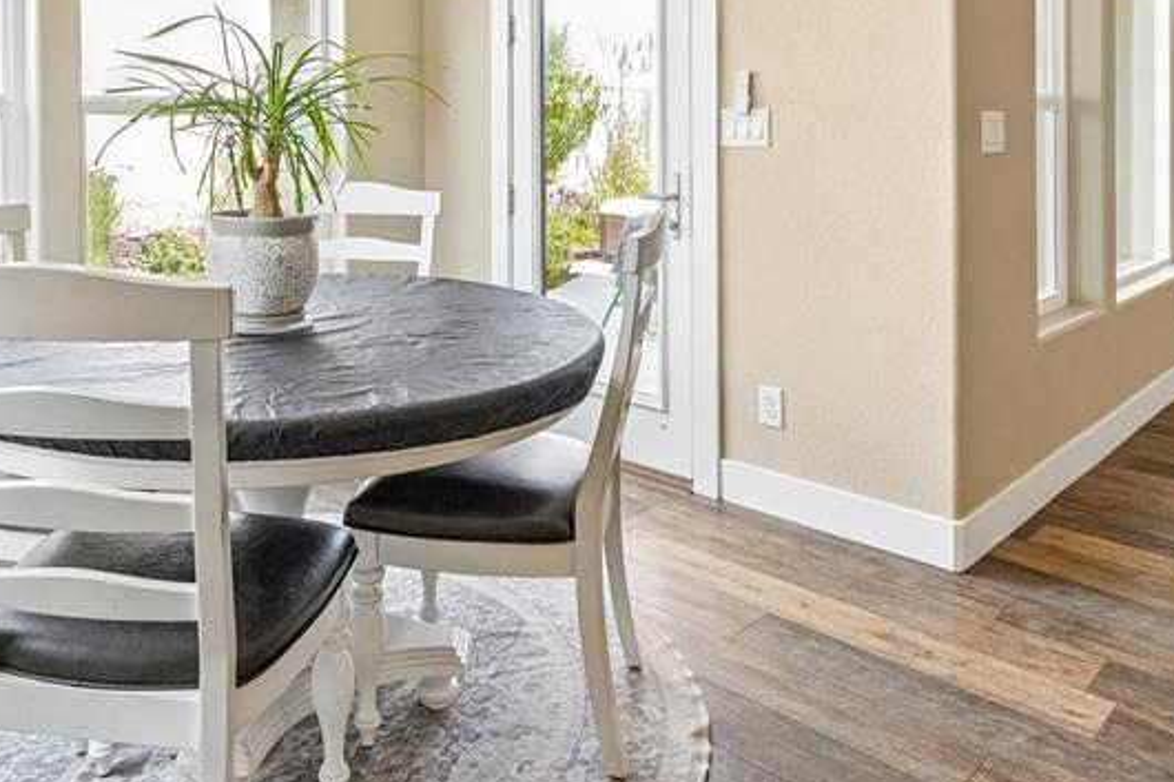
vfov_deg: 42.5
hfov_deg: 63.0
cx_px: 461
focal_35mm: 29
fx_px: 945
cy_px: 133
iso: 800
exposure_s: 1/15
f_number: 8
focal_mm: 10
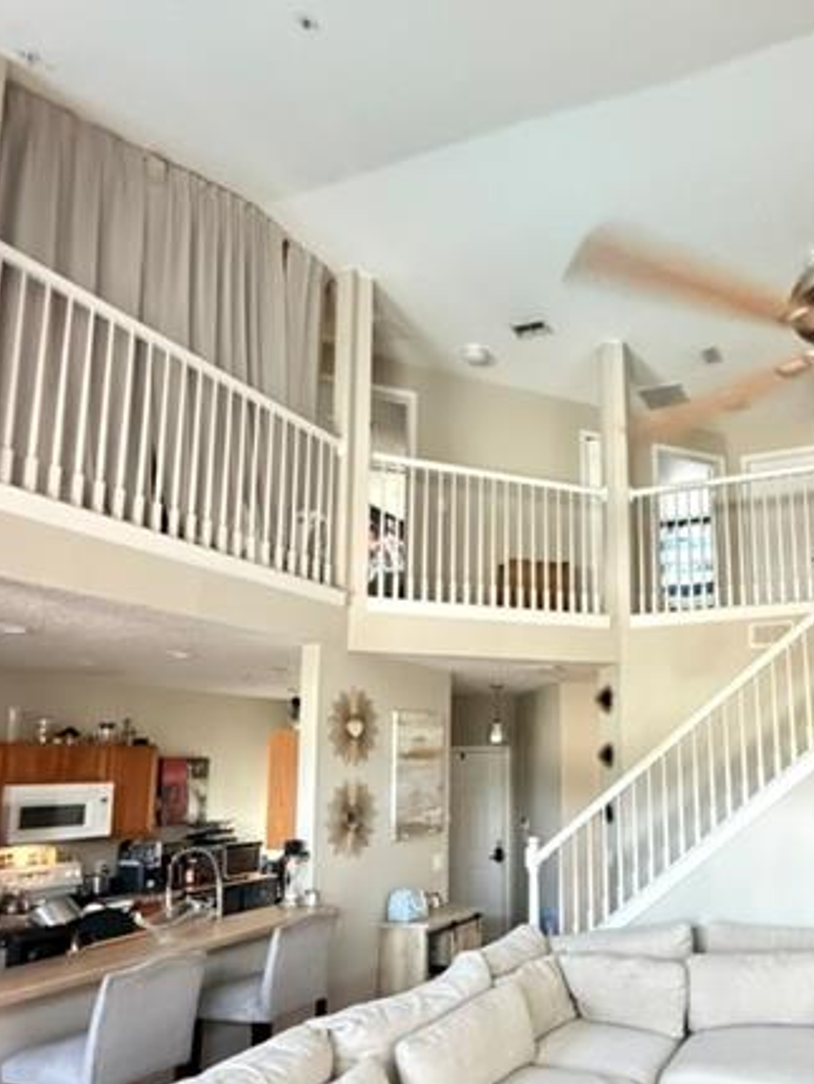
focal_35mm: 25
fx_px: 783
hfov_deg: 52.0
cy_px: 666
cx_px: 630
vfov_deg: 68.5
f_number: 2.2
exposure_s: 1/34
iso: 1600
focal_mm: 2.22
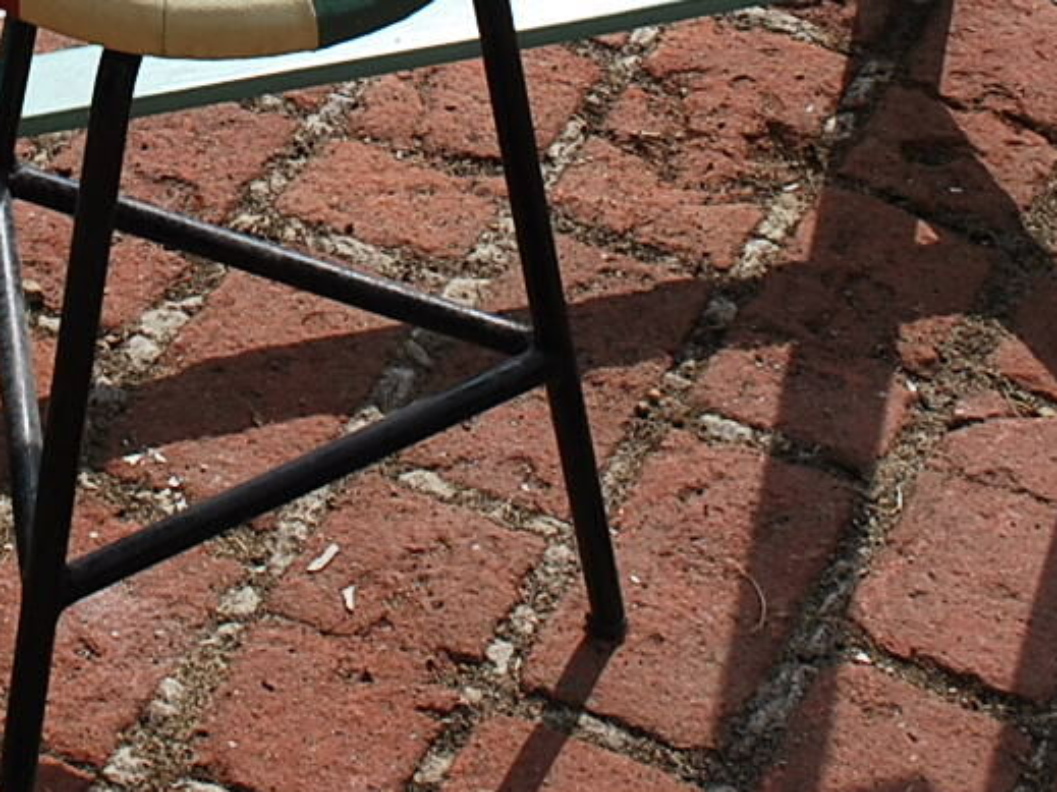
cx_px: 71
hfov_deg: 13.9
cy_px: -440
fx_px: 4274
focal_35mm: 140
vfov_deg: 10.2
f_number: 8
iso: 100
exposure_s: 1/250
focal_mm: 26
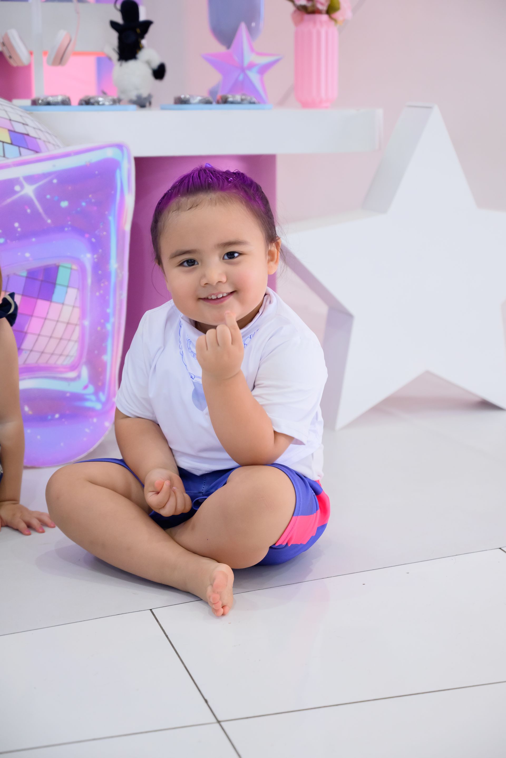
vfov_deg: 32.9
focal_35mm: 61
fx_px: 1285
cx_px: 253
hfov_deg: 22.3
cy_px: 379
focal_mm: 61
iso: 1600
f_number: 4
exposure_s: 1/160
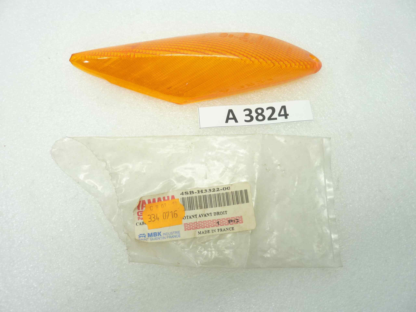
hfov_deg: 69.4
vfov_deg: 54.9
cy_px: 156
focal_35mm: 25
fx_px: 300
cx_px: 208
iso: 80
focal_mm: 4.1
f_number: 3.3
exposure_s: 1/15
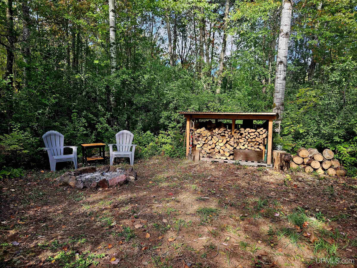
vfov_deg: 58.9
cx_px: 178
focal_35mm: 23
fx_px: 237
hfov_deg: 73.9
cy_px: 134
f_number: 1.8
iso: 40
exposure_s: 1/182
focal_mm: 5.4
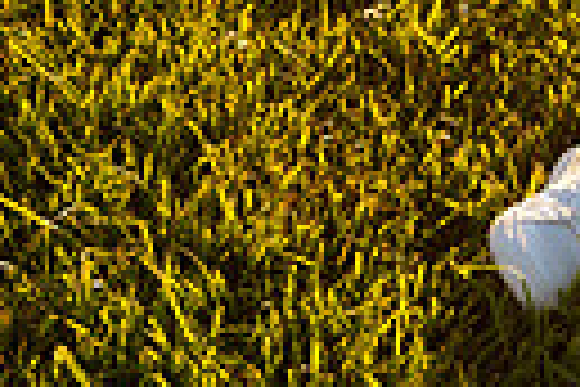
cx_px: 1066
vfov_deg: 8.3
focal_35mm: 162
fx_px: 2610
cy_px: -223
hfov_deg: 11.7
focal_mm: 36
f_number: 5.6
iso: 64
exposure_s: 1/320
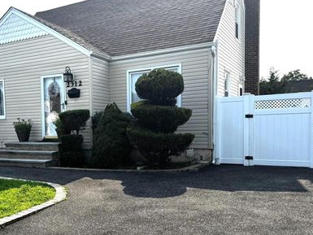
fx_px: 335
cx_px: 105
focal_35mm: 37
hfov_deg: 49.3
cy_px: 148
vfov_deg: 38.4
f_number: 1.78
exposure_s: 1/3413
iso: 80
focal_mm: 6.76
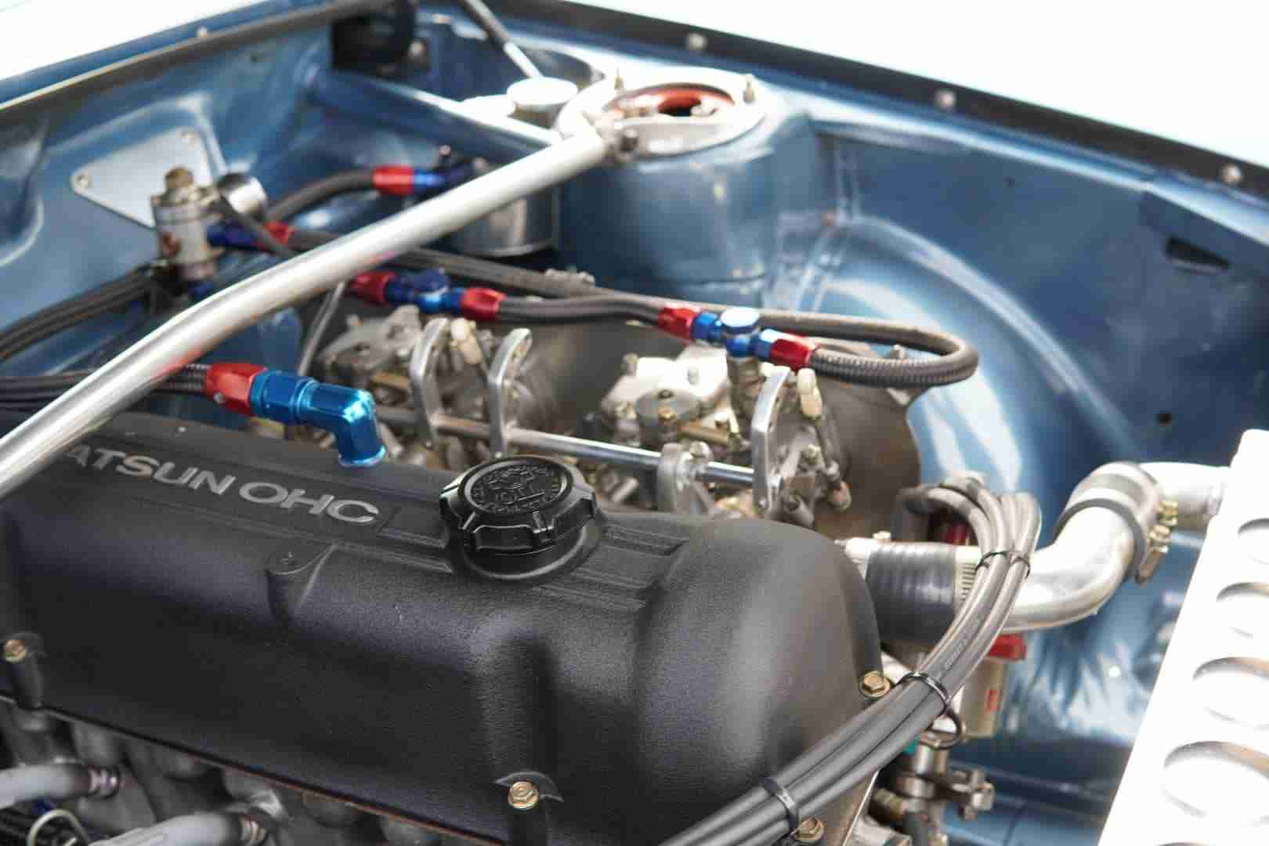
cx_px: 634
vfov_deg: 29.9
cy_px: 423
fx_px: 1586
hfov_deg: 43.6
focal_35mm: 45
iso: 320
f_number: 4
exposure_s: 1/60
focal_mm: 30
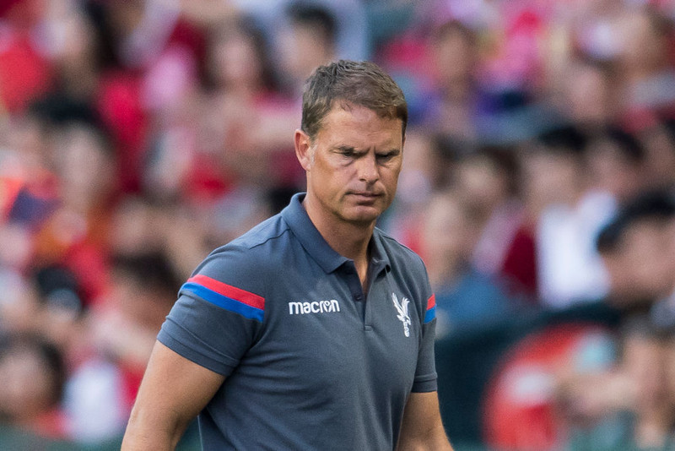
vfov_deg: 2.3
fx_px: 11253
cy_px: 226
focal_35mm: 600
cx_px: 338
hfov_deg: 3.4
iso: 1000
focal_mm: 400
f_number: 3.5
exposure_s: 1/1250
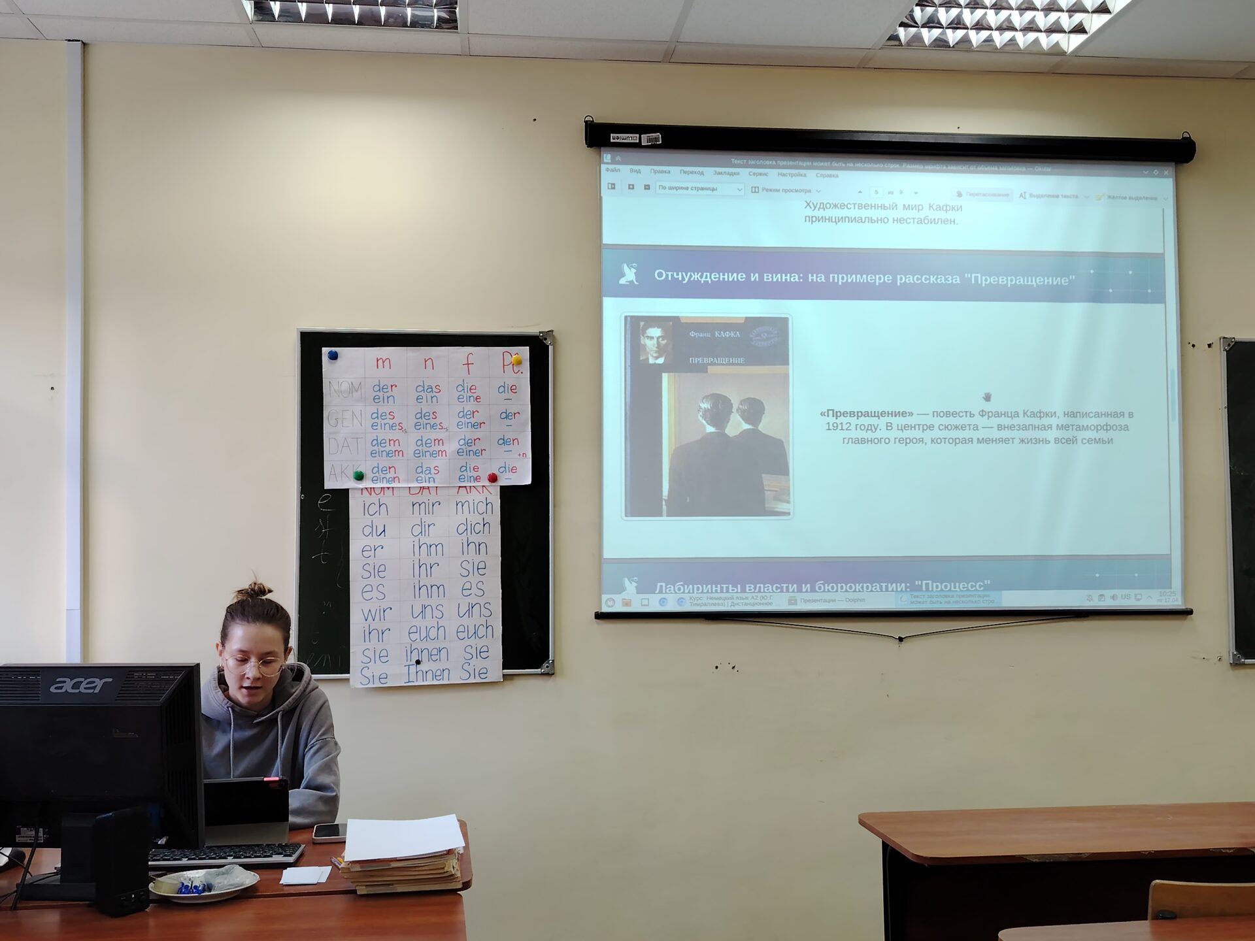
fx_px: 1269
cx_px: 628
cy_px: 470
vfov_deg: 40.7
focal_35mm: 35
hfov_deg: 52.6
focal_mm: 5.25
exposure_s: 1/100
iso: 466
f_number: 1.75
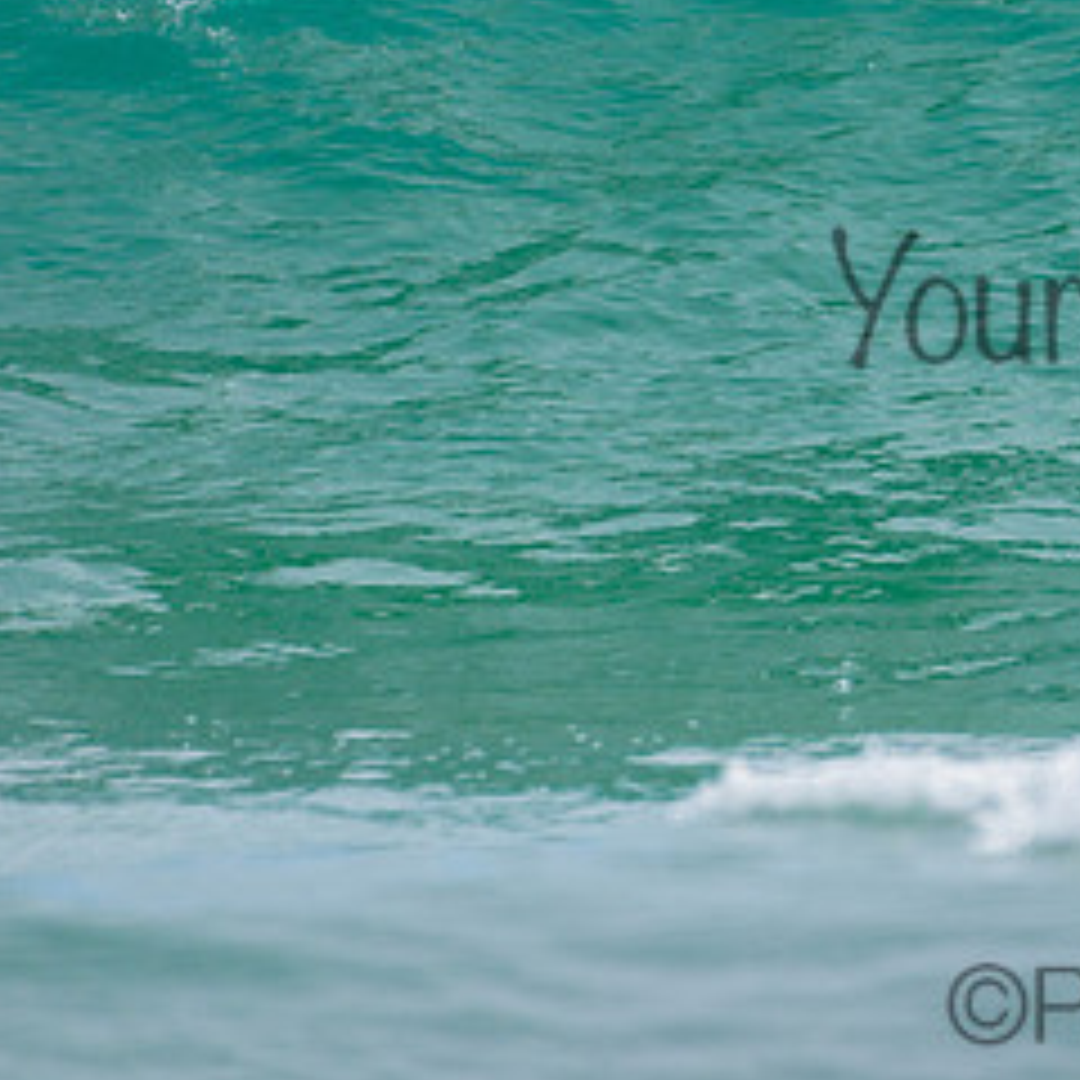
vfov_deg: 1.4
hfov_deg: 1.4
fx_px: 44405
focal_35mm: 1258
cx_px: 1568
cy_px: 63
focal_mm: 500
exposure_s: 1/2000
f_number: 5.6
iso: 125
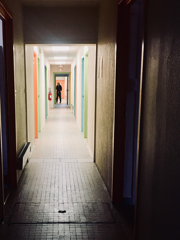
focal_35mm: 44
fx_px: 305
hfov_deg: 32.6
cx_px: 60
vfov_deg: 42.6
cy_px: 152
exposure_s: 1/17
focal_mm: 4.15
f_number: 2.2
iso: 32
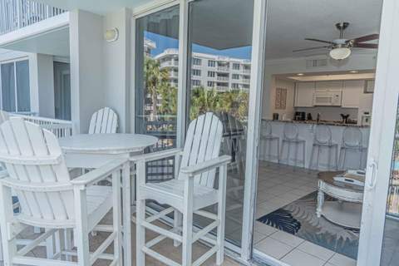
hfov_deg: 73.7
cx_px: 200
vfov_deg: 53.1
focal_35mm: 24
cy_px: 133
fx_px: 266
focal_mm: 24
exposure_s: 1/200
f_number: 7.1
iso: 400
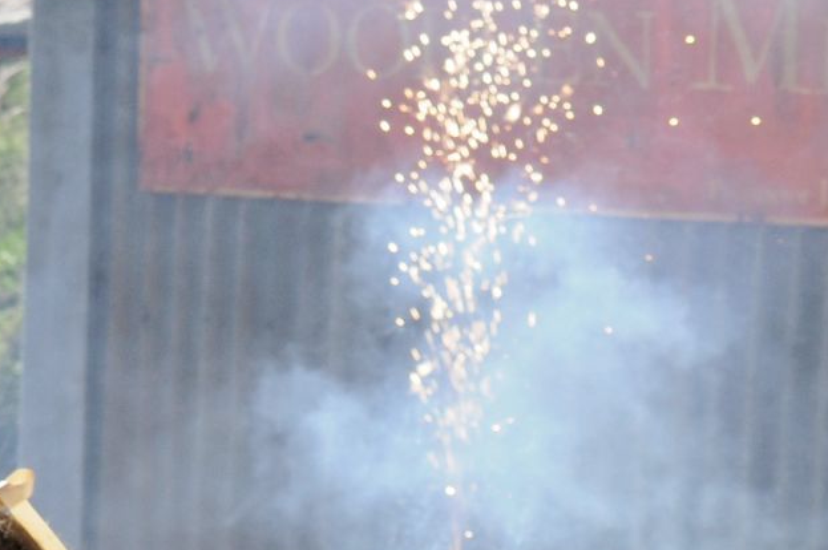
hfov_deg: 7.2
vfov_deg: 4.7
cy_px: 822
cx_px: 484
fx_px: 6594
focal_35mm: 287
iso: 400
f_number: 7.1
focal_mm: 44
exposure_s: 1/500
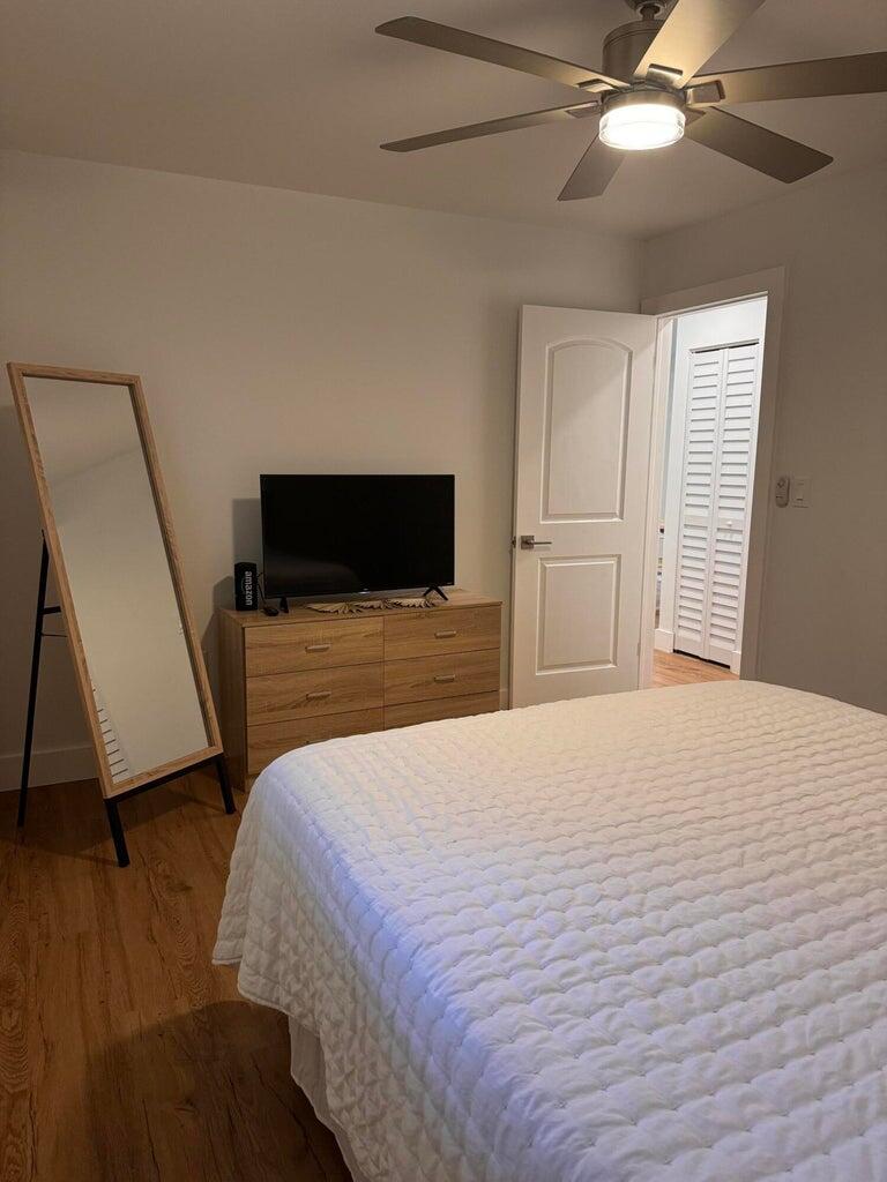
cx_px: 444
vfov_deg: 71.6
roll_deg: -0.5
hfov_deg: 56.8
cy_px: 591
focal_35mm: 24
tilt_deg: -9.3
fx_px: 820
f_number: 1.78
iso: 250
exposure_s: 1/60
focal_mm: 6.86
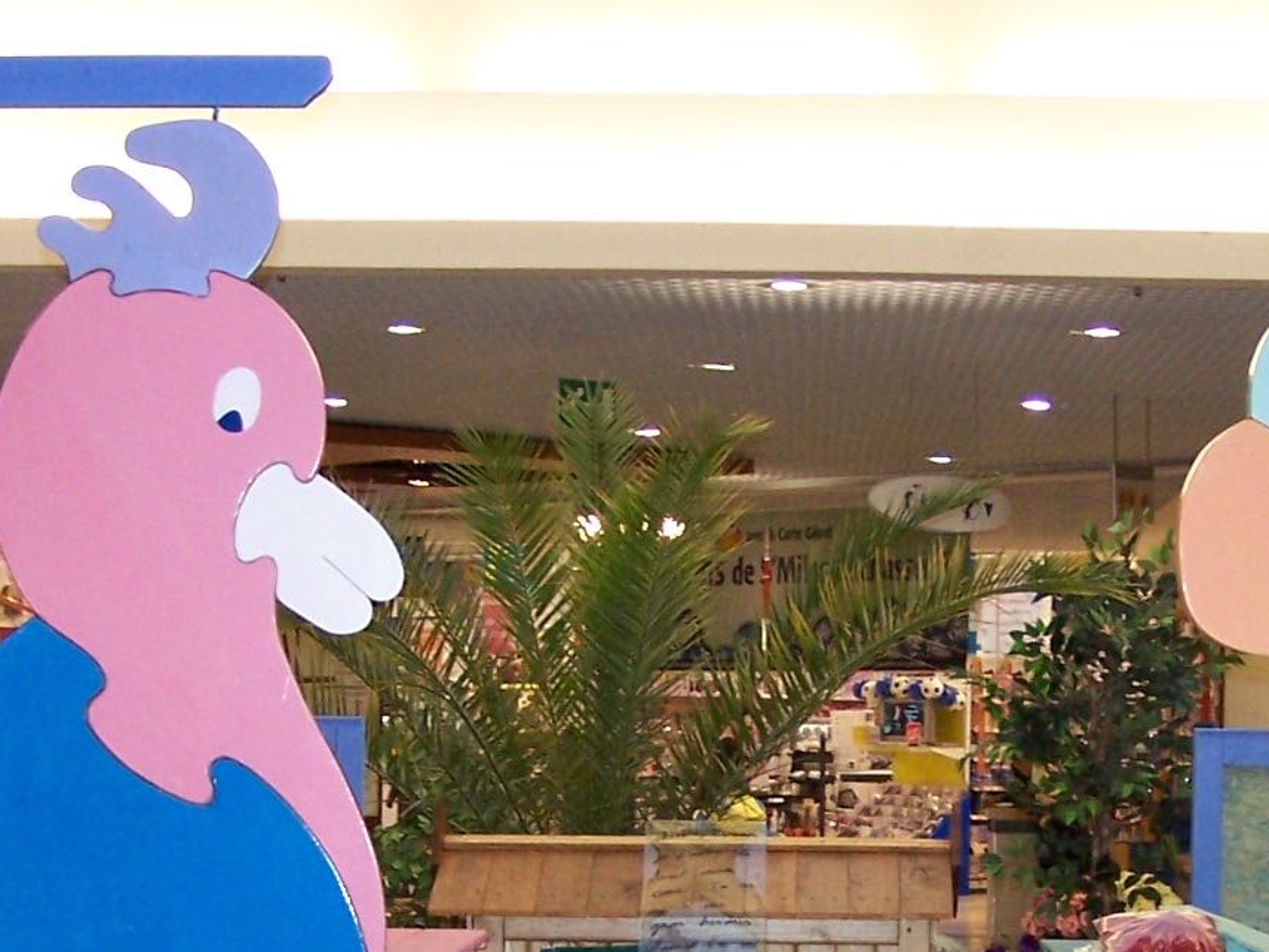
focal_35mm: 91
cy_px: 876
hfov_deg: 21.4
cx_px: 862
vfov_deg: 16.0
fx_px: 3336
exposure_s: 1/60
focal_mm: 6.3
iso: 140
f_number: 2.8
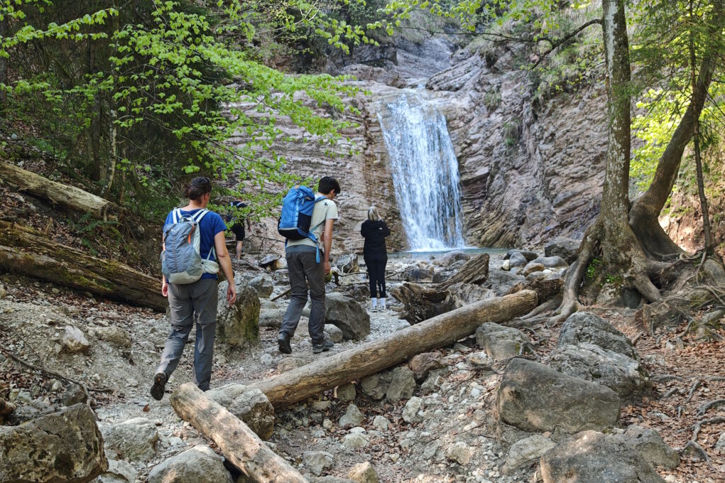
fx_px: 966
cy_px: 222
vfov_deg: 28.0
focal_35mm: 48
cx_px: 363
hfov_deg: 41.1
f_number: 2
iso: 125
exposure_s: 1/100
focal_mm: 8.72
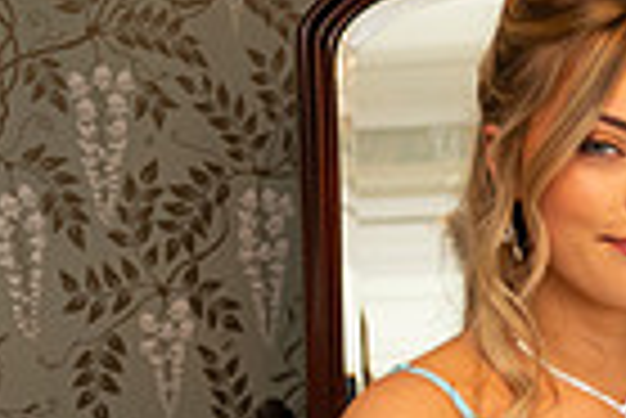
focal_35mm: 146
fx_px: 2541
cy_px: 667
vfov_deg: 9.1
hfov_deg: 12.7
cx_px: 1153
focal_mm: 35
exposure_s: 1/160
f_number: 3.5
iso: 500
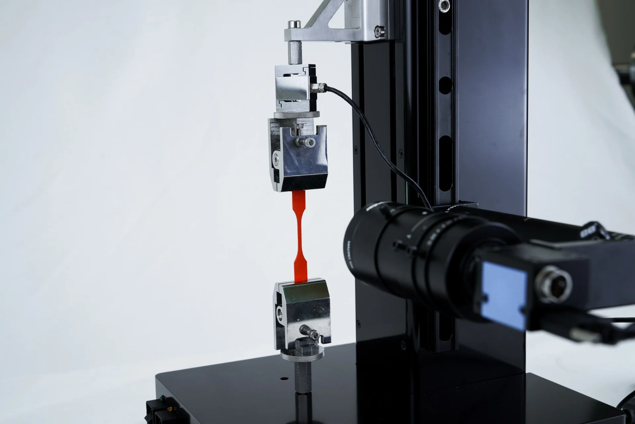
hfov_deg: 41.9
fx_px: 829
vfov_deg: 28.6
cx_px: 318
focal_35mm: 47
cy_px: 212
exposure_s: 1/125
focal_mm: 47
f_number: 8
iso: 500
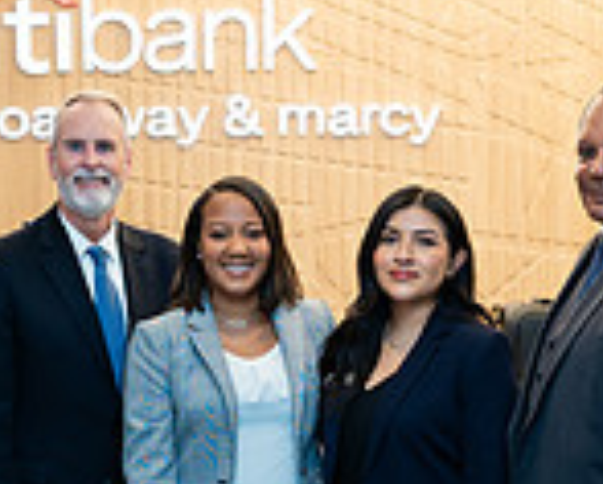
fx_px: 1858
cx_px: 283
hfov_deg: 18.4
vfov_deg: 14.7
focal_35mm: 104
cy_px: 439
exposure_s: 1/160
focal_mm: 27
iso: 400
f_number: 4
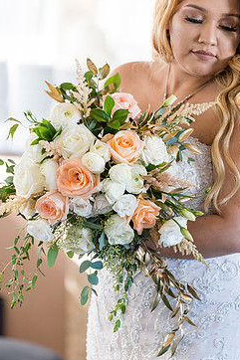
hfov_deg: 6.1
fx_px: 2242
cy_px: 159
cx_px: 139
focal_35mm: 224
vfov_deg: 9.2
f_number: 2.8
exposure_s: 1/250
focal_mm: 180
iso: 400
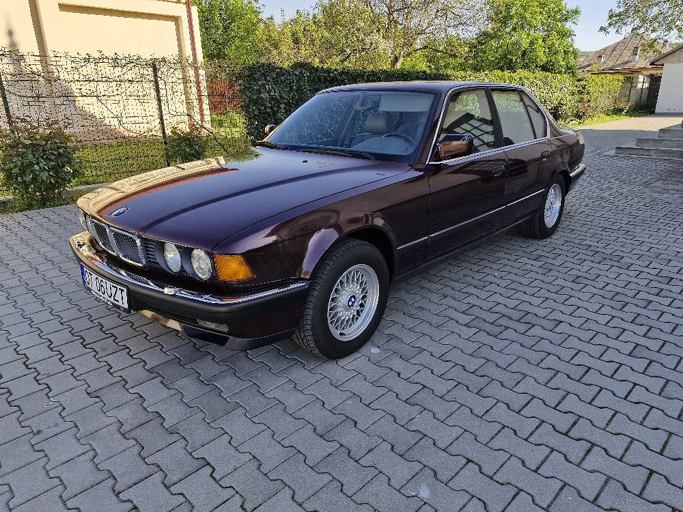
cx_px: 342
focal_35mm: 23
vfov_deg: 58.9
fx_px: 454
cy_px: 256
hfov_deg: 73.9
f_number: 1.8
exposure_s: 1/588
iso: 50
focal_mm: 5.54
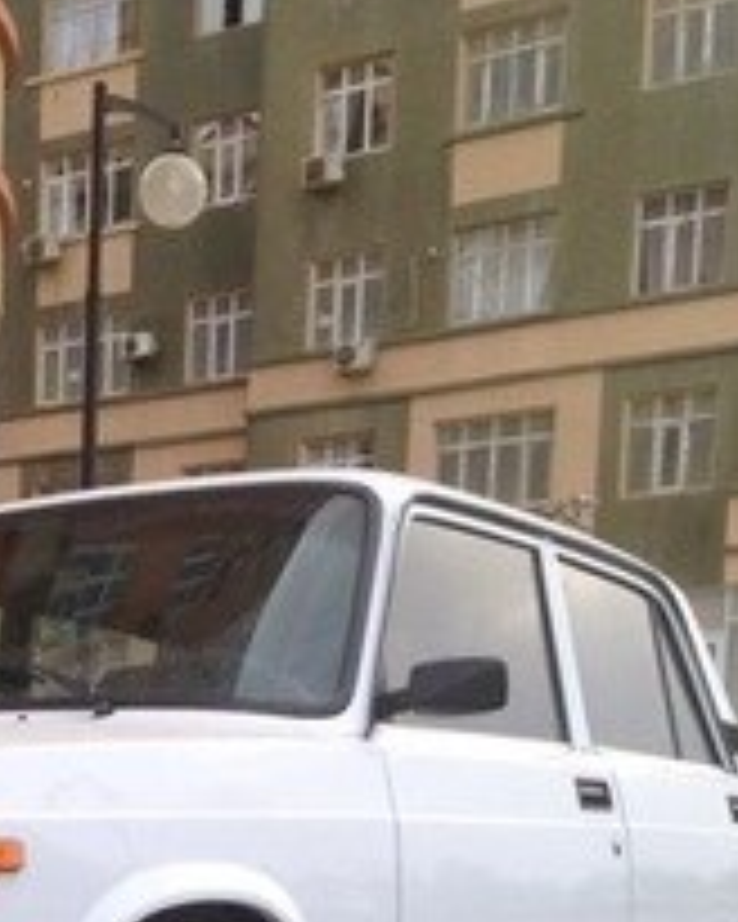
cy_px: 1039
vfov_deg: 22.9
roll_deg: -0.8
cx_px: 86
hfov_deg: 19.3
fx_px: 2130
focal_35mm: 78
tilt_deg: -2.9
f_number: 2.4
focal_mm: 4.12
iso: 50
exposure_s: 1/169
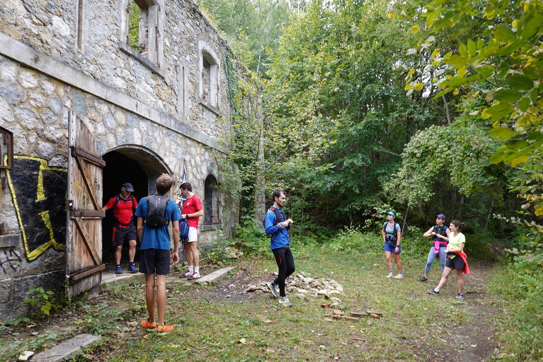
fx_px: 362
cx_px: 272
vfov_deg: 53.1
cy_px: 181
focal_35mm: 24
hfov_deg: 73.7
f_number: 2.8
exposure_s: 1/60
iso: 100
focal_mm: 9
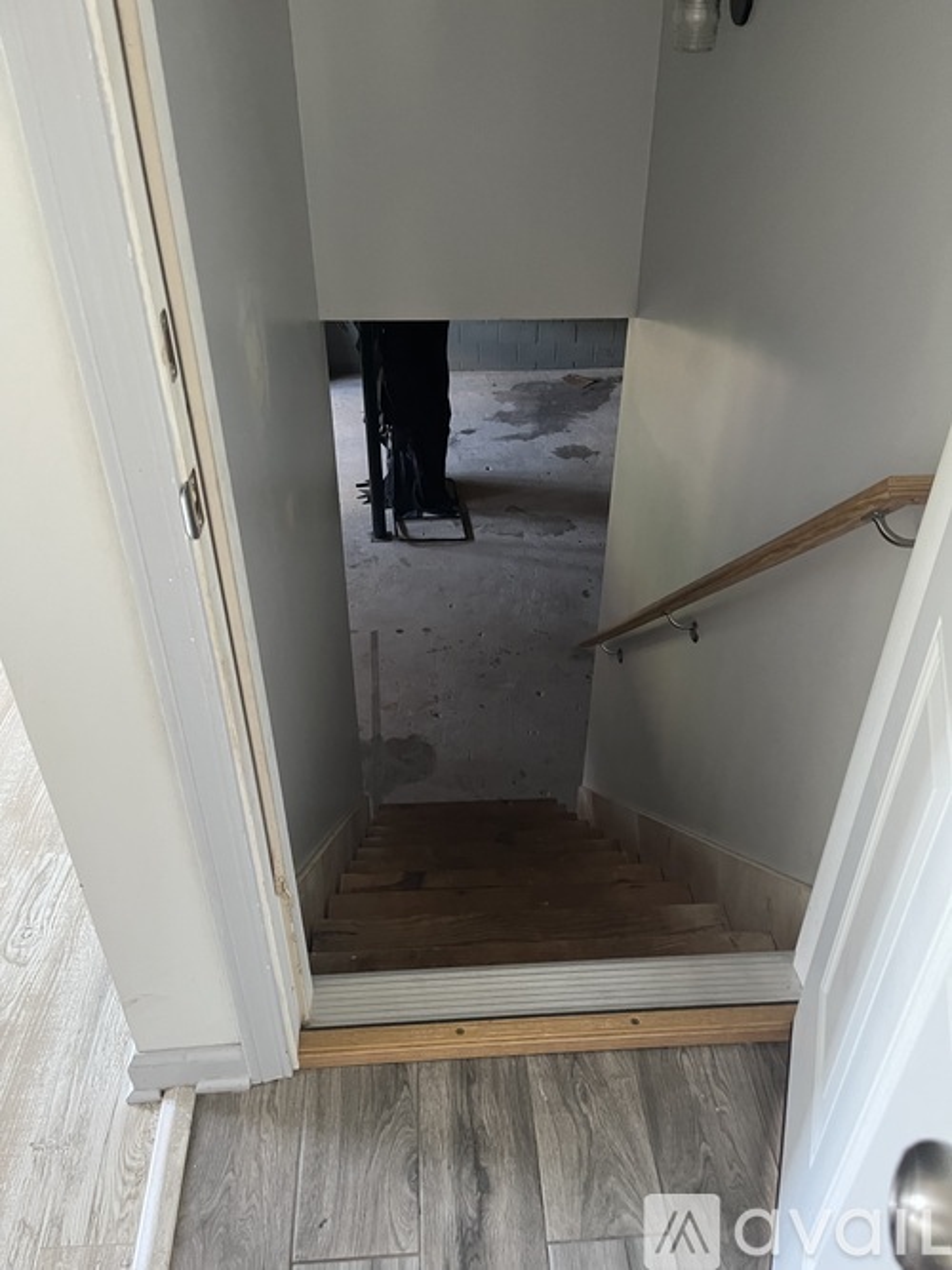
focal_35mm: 26
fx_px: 954
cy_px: 635
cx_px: 476
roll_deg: +0.1
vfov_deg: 67.3
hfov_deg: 53.0
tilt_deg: -34.8
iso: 400
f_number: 1.6
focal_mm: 5.1
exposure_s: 1/60
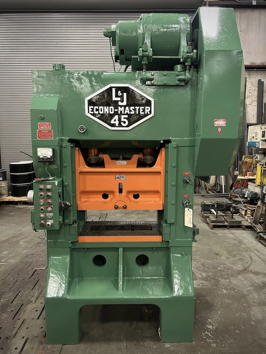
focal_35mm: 26
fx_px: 266
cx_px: 133
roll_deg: +1.8
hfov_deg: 53.1
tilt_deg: -6.5
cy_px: 177
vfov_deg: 67.3
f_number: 1.5
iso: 500
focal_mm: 5.7
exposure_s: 1/60
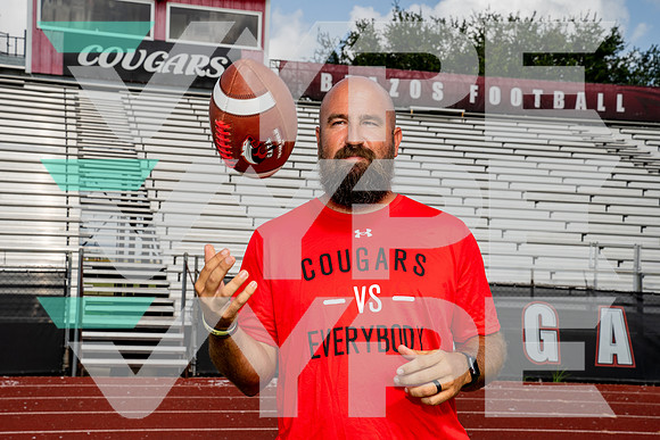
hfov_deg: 32.9
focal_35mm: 61
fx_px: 1116
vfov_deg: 22.3
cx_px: 322
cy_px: 217
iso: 100
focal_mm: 59
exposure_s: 1/250
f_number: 11
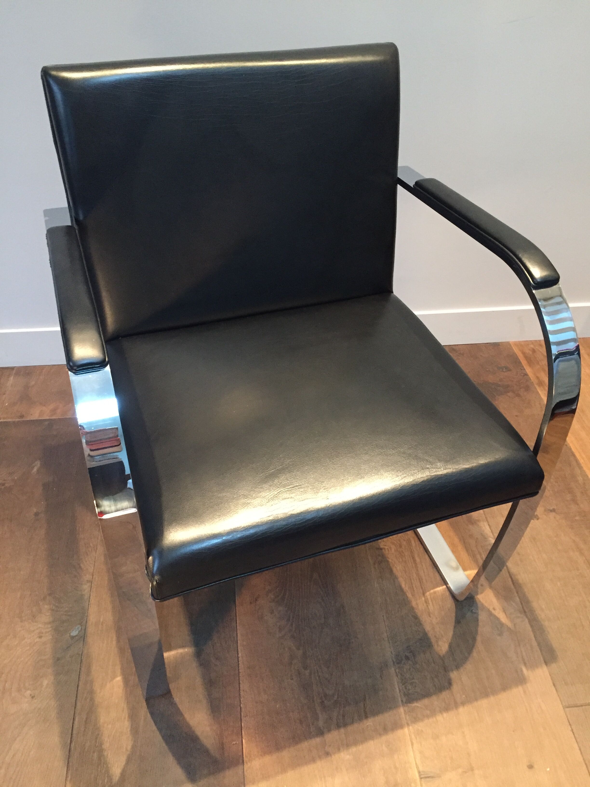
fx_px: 659
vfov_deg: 61.7
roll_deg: -1.7
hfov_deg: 48.2
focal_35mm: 29
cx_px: 295
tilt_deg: -41.6
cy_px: 394
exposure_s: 1/17
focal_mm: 4.15
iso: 320
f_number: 2.2
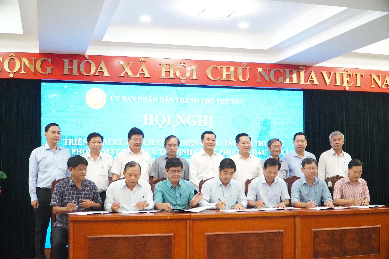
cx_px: 194
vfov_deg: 28.9
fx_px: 502
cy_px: 130
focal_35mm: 46
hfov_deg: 42.3
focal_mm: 31
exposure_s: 1/400
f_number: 4
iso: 5000
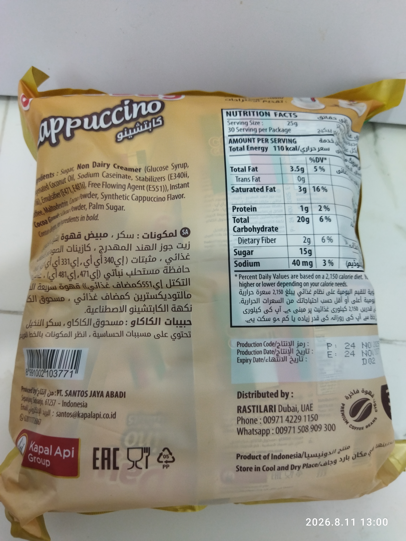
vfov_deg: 65.3
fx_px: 422
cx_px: 203
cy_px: 270
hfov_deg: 51.4
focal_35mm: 27
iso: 141
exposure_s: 1/50
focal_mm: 4.71
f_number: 1.79
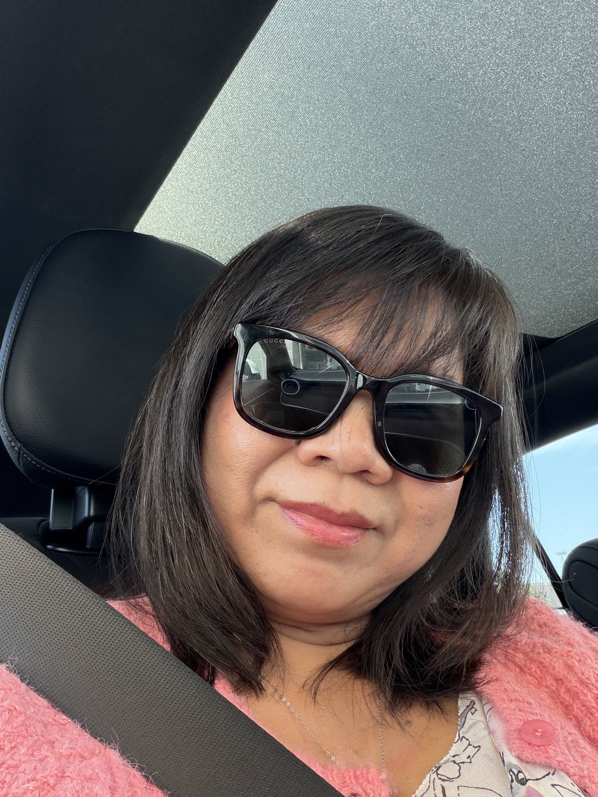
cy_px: 398
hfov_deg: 46.8
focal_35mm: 30
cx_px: 299
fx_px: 691
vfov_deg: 60.0
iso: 80
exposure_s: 1/81
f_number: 1.9
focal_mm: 2.71
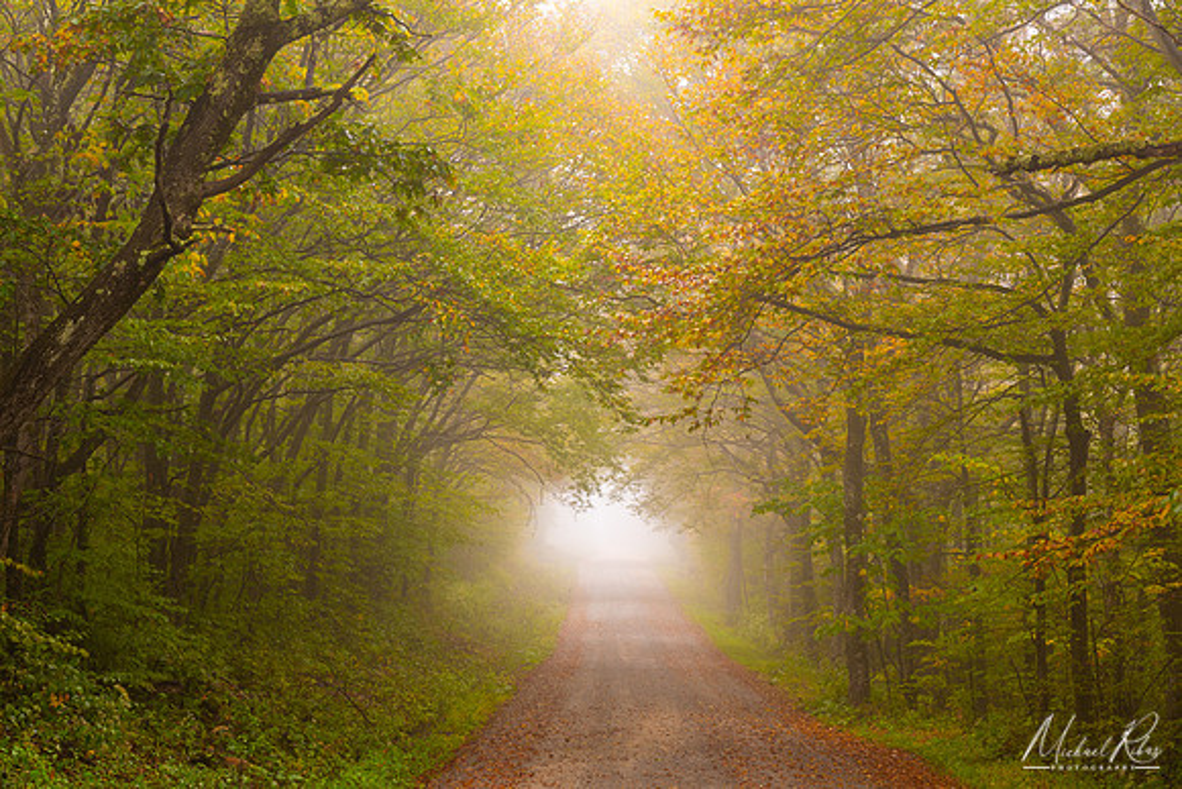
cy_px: 394
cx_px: 591
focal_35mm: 70
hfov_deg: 28.8
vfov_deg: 19.5
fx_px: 2299
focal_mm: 70
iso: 125
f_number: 11
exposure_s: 1
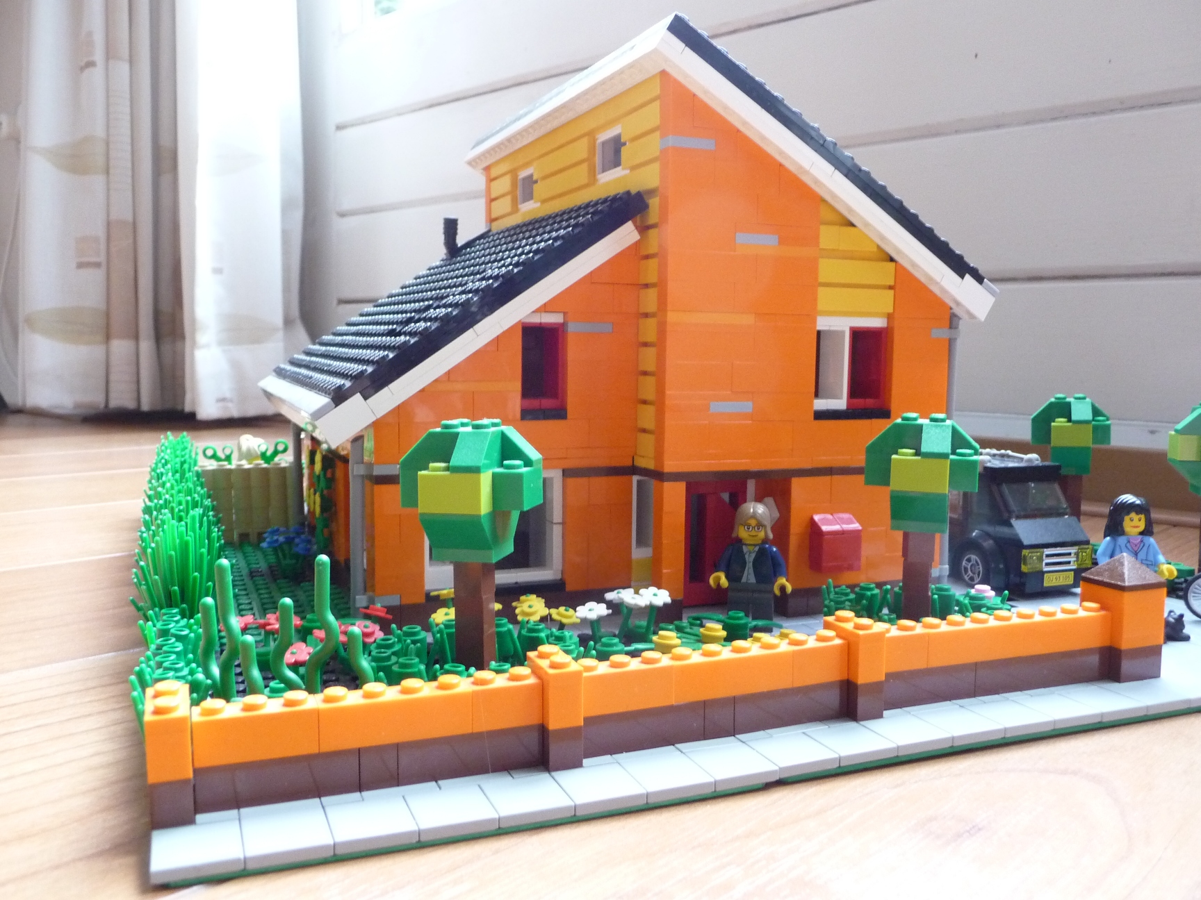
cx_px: 600
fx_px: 1041
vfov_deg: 46.8
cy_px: 450
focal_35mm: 30
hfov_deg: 60.0
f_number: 3.4
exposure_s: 1/8
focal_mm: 5
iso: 400
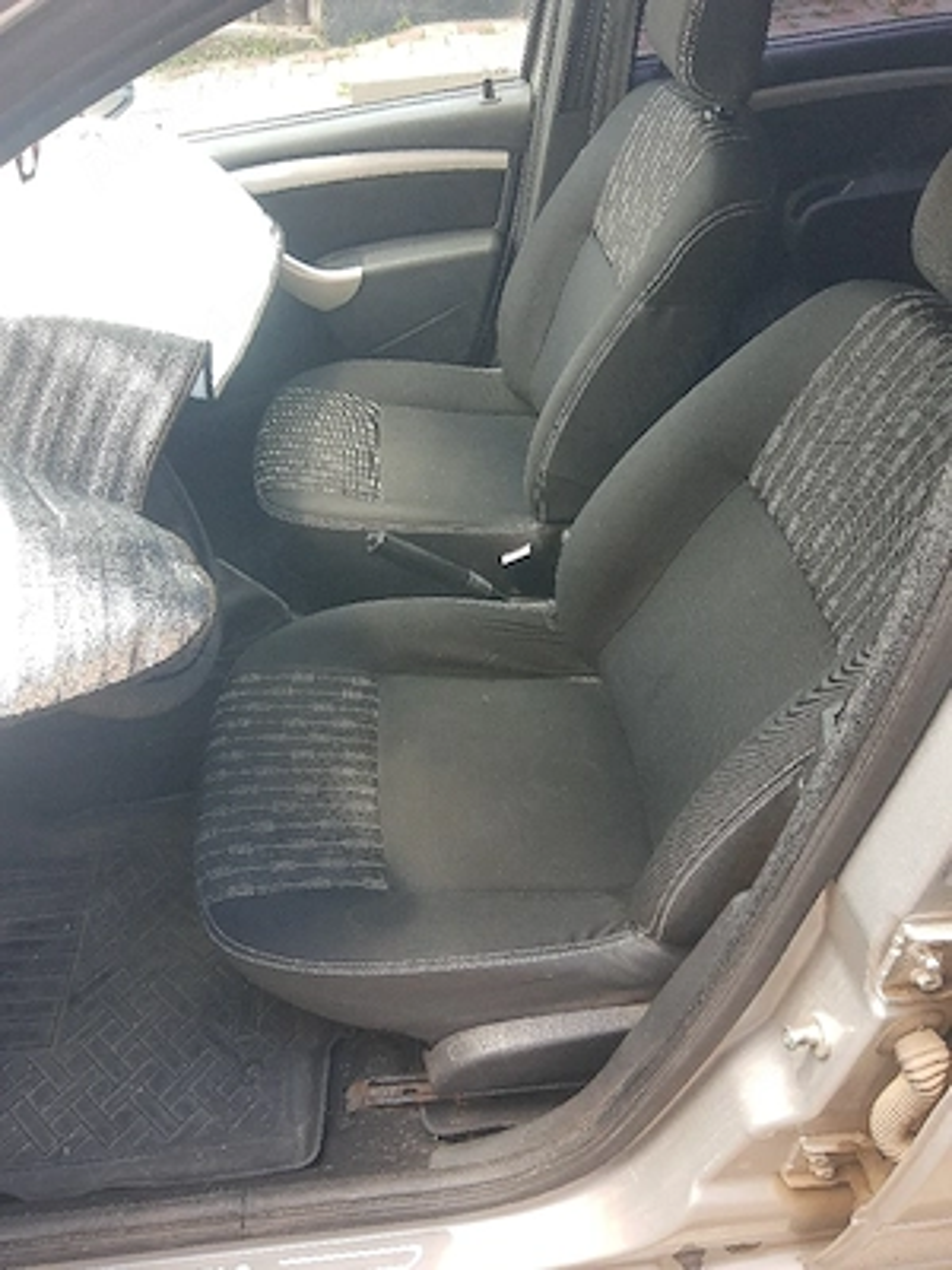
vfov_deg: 67.3
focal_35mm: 26
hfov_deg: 53.1
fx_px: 953
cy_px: 635
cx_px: 476
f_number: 1.8
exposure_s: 1/50
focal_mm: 3.95
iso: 49
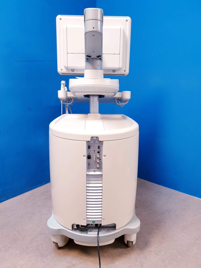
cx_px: 100
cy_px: 134
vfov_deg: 67.3
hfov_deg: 53.1
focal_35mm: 26
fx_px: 201
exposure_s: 1/50
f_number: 2.4
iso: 200
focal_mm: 4.3
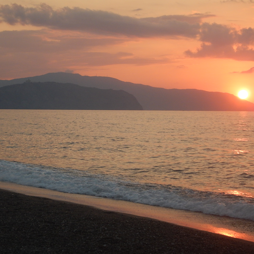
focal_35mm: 101
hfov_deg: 17.2
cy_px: 126
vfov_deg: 17.2
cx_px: 99
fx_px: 838
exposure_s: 1/250
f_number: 4.7
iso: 200
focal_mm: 15.3
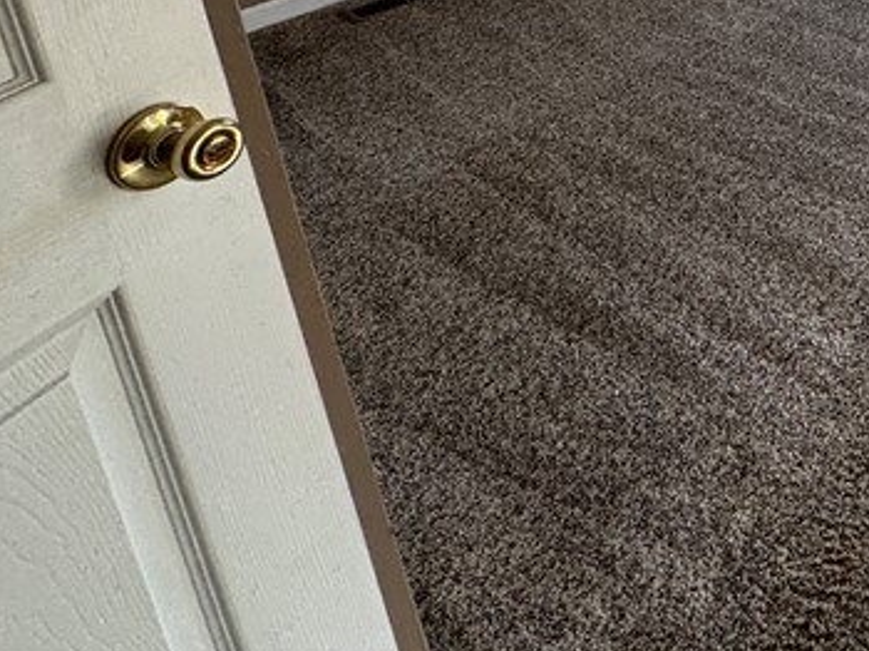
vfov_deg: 26.7
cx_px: 1202
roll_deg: +3.3
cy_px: -288
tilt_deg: -12.9
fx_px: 1029
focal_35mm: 41
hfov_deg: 31.5
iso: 64
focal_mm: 2.22
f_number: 2.2
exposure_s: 1/99
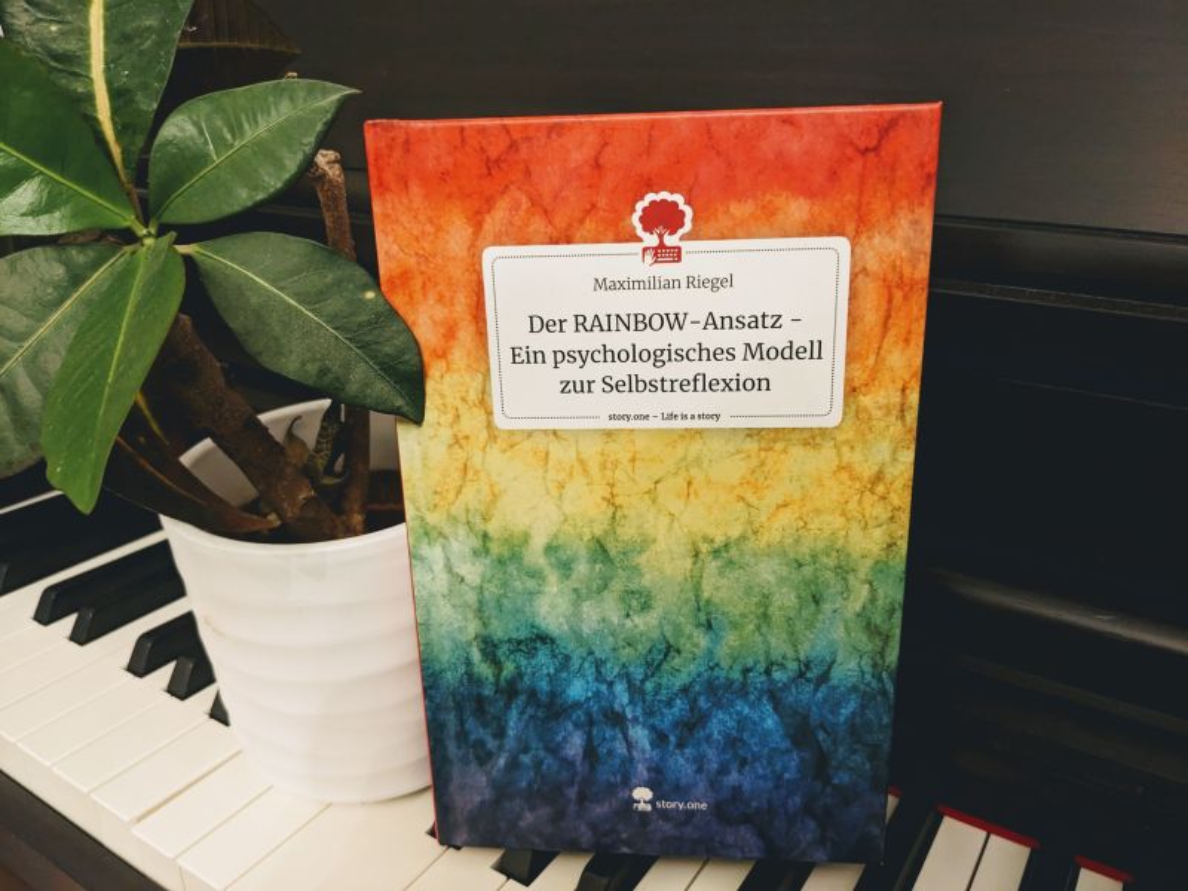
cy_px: 446
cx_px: 594
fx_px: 927
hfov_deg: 65.3
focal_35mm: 27
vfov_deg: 51.4
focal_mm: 4.38
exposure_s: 1/33.3
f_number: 1.73
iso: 702
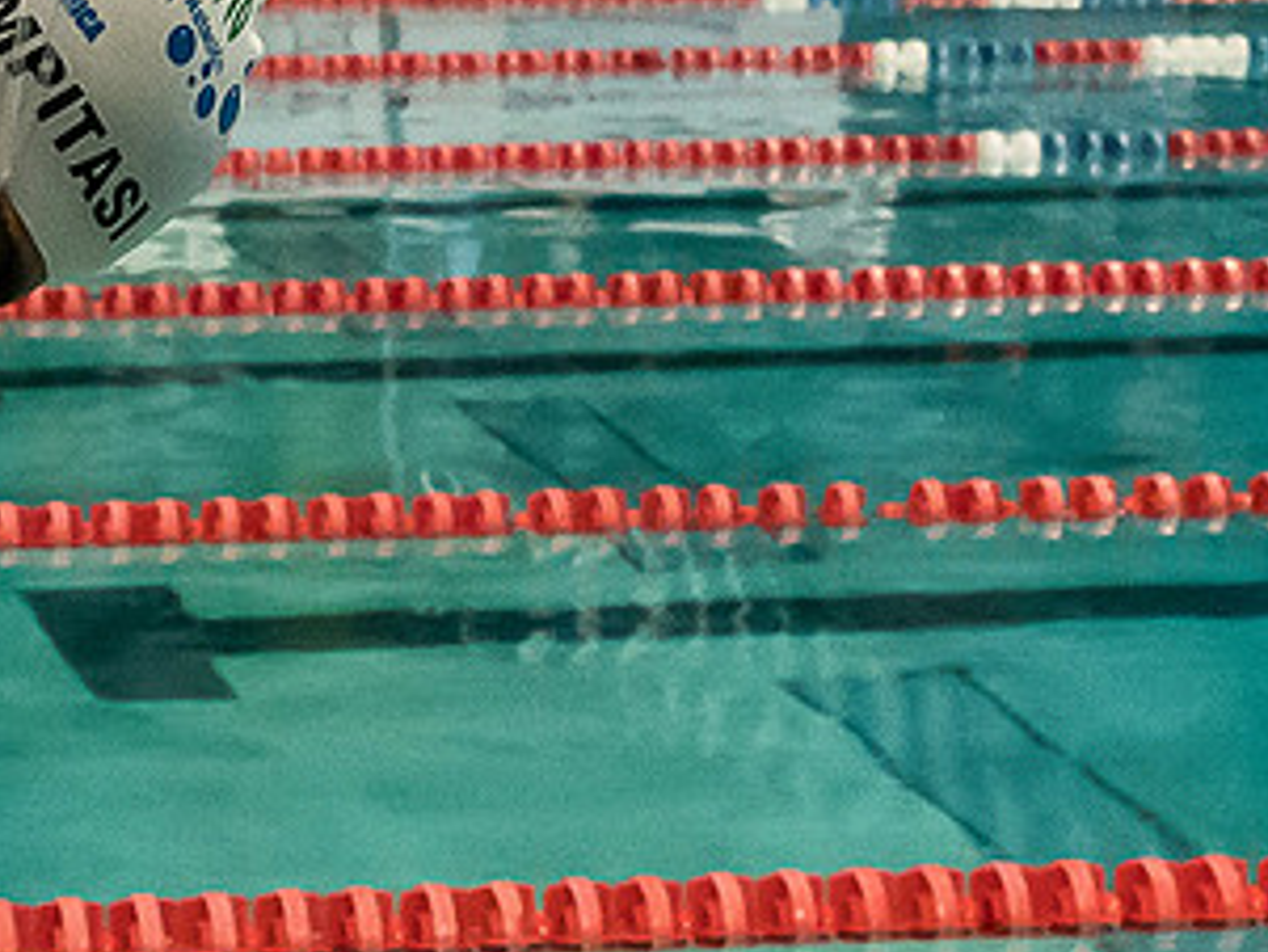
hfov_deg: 11.9
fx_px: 6010
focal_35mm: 164
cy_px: 135
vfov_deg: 9.0
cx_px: -71
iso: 3200
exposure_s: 1/1000
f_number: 2.8
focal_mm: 15
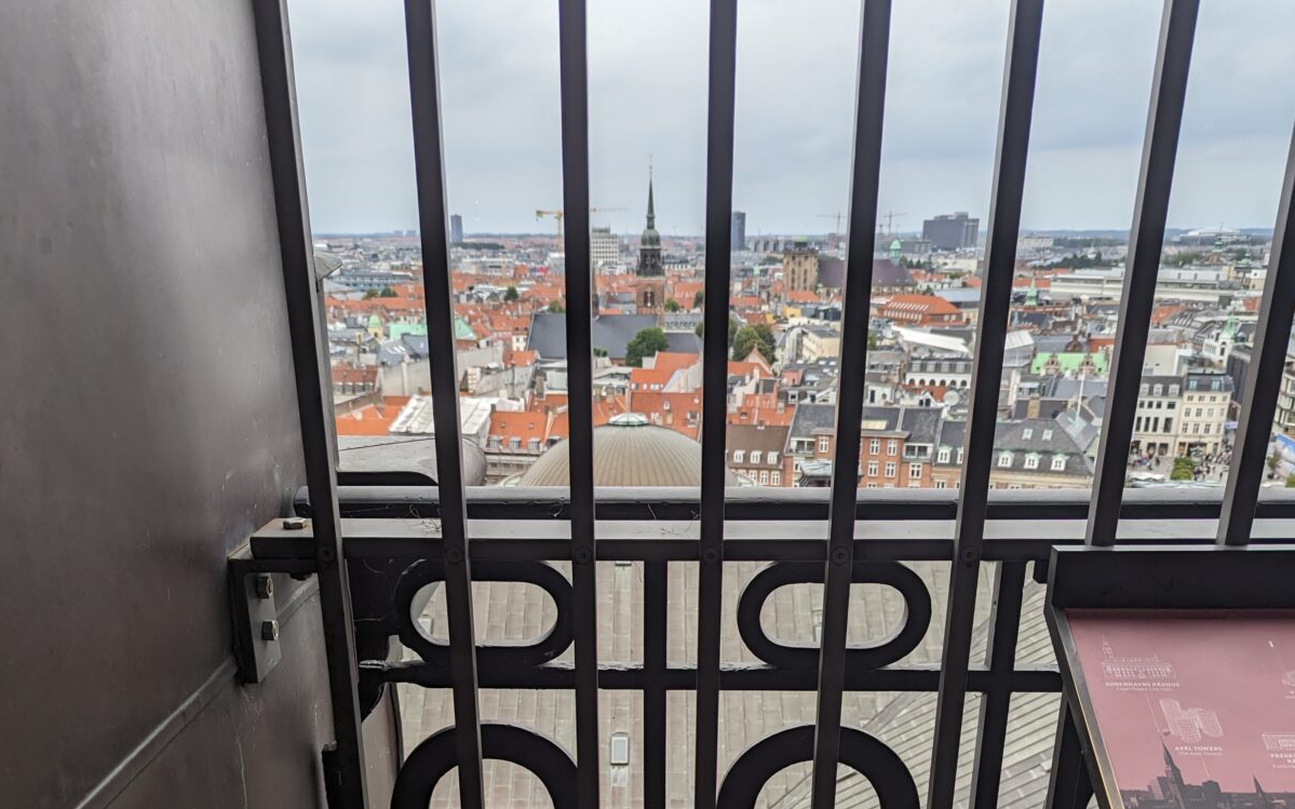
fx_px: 1200
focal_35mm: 34
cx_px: 648
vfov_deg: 34.2
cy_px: 794
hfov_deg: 56.7
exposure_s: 1/470
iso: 42
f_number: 1.85
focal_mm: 6.81
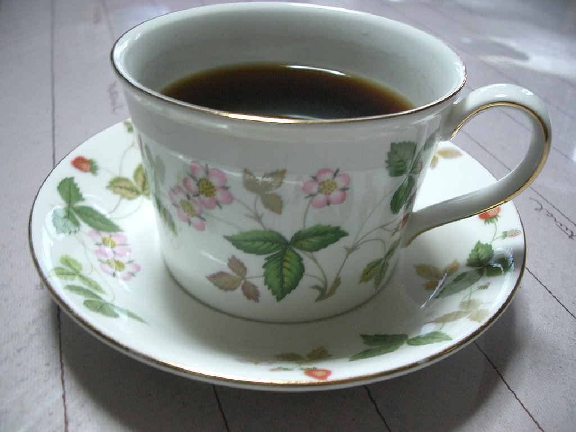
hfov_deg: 52.6
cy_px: 216
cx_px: 288
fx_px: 582
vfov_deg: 40.7
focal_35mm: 35
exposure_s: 1/13
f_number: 2.6
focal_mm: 5.8
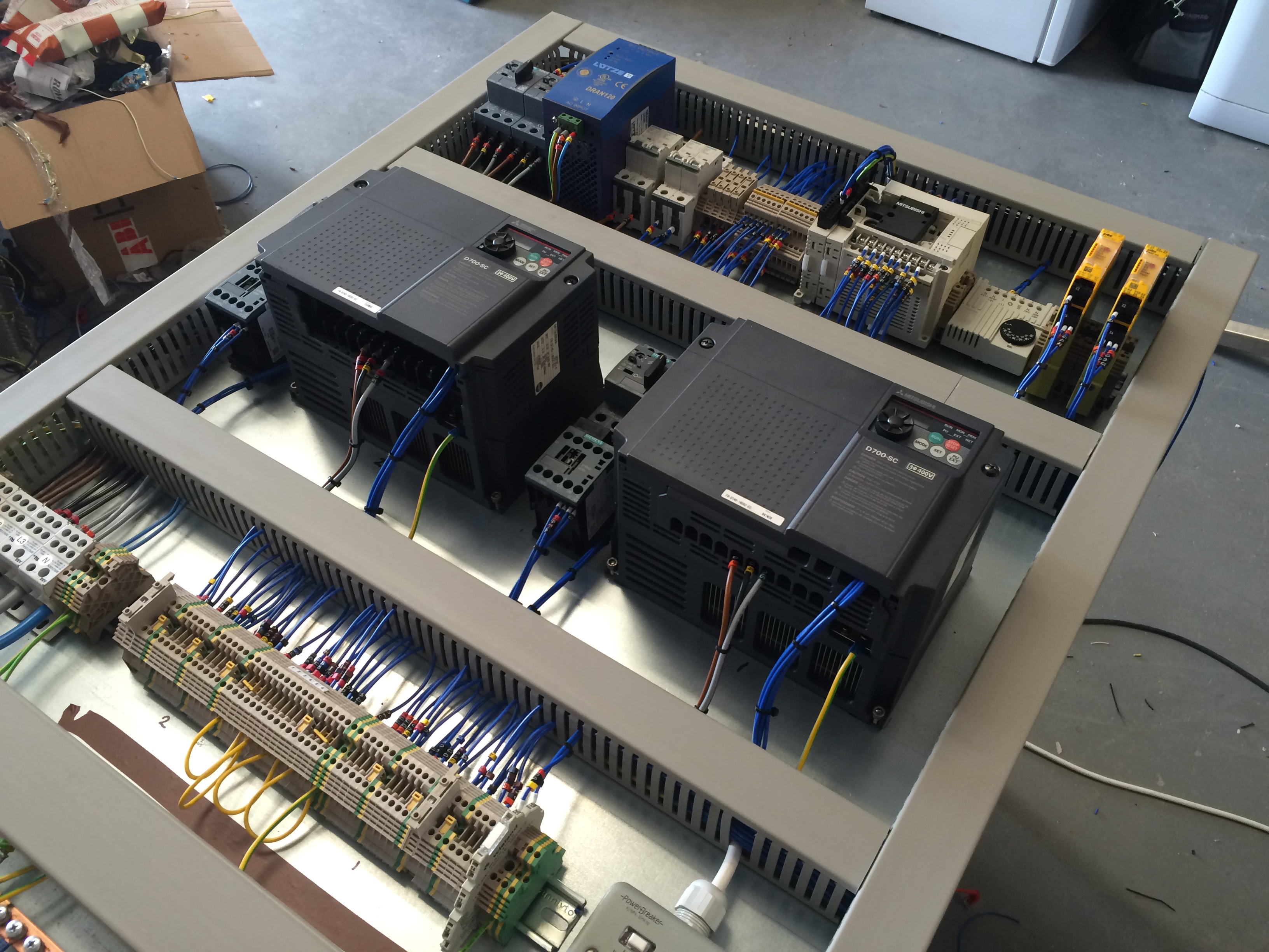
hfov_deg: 61.7
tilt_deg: -52.3
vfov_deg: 48.2
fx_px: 1063
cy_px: 476
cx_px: 634
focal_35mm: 29
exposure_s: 1/33
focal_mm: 4.15
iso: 125
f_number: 2.2
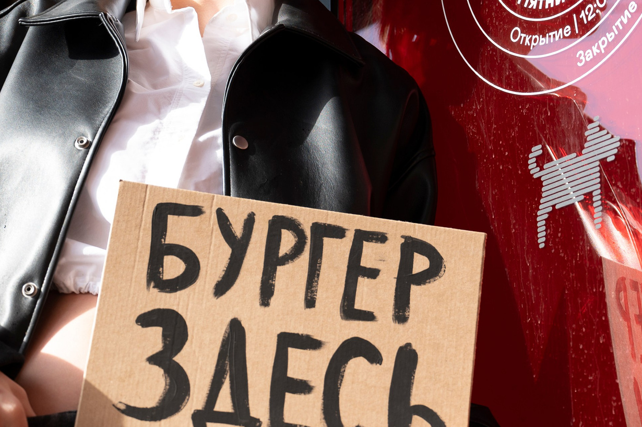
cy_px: 107
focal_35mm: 102
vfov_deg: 13.4
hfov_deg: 20.0
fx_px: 1817
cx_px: 378
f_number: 4
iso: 100
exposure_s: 1/320
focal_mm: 49
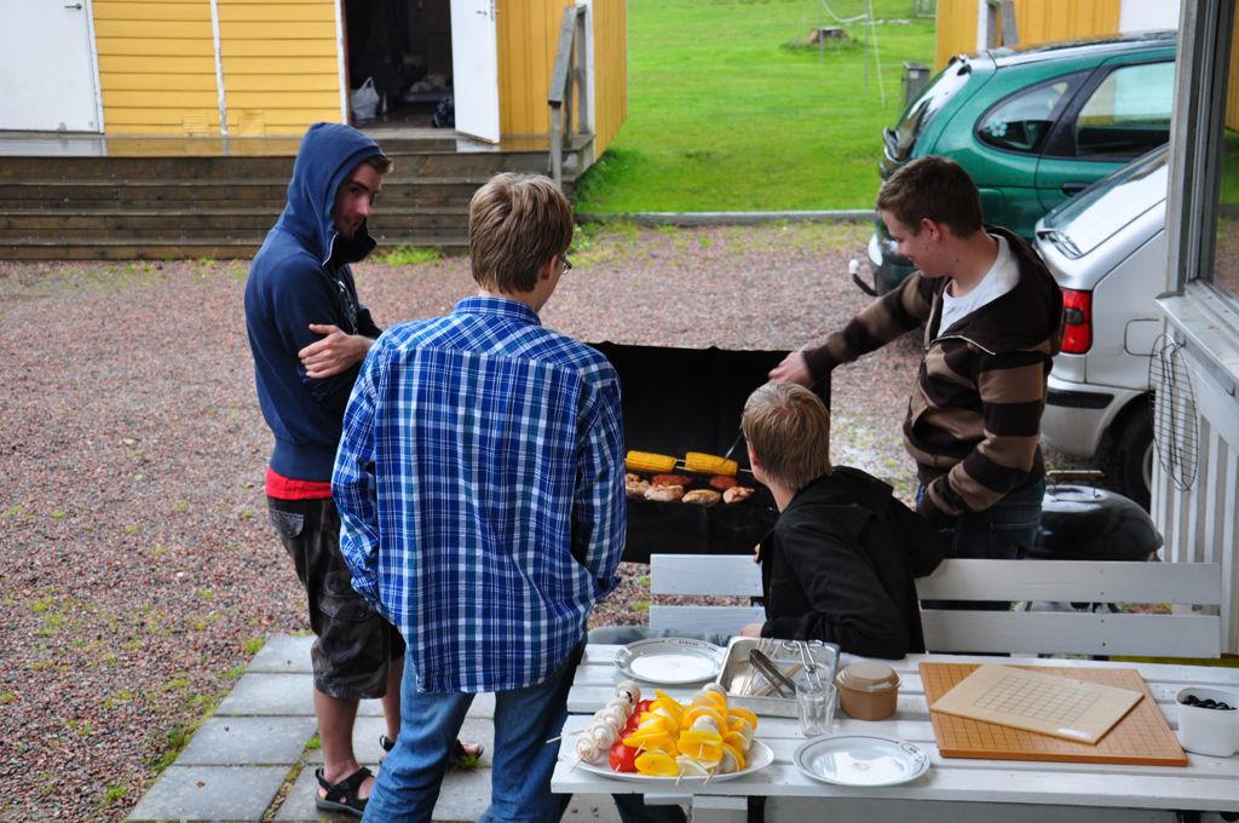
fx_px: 2062
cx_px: 620
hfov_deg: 33.4
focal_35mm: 60
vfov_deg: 22.6
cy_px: 412
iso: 400
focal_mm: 40
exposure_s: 1/15
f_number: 6.3
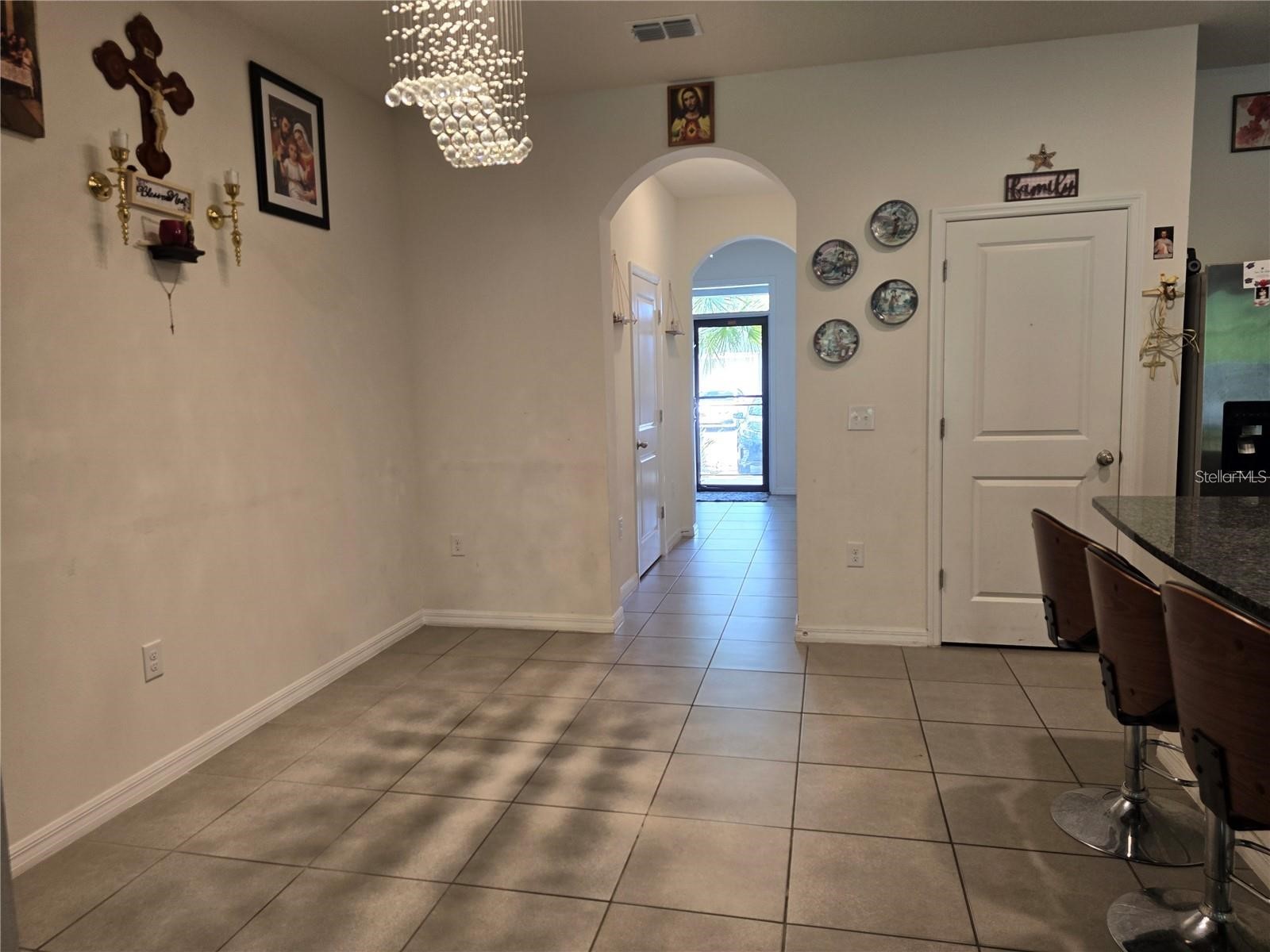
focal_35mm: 23
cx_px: 635
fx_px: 844
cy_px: 476
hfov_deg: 73.9
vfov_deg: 58.9
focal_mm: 6.3
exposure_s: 1/120
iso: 100
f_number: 1.7
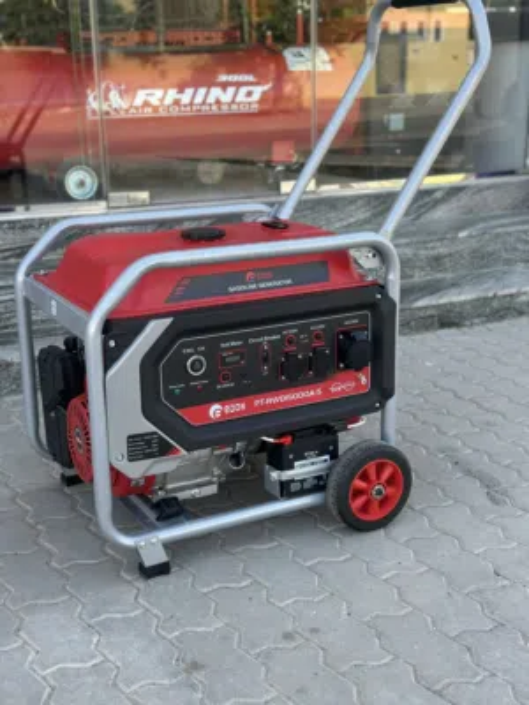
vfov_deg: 39.7
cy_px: 352
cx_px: 264
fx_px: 978
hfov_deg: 30.3
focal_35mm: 48
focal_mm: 6.86
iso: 80
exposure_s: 1/1009
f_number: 1.78
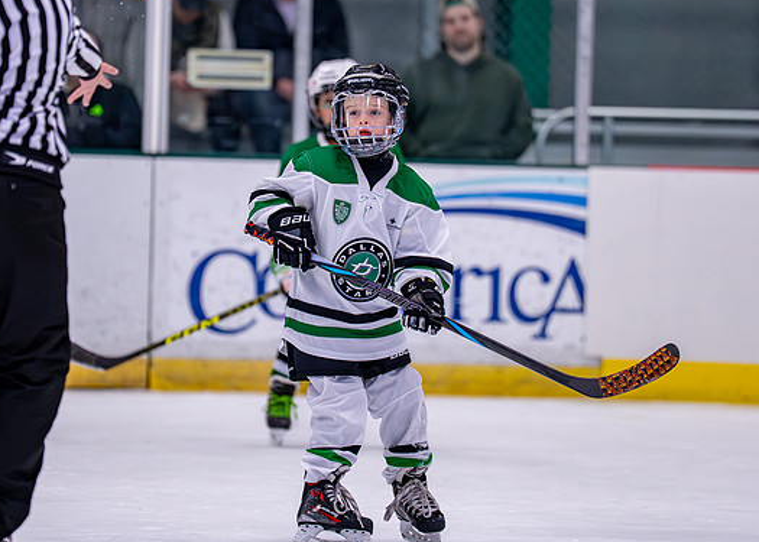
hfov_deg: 6.9
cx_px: 350
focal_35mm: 293
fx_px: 6316
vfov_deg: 4.9
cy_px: 230
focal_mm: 185
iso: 2500
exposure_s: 1/1250
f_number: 2.8
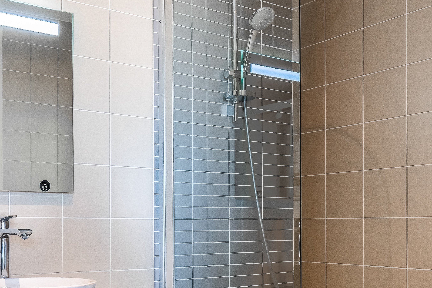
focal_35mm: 48
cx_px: 147
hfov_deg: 40.6
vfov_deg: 27.6
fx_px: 576
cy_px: 221
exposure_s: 1/80
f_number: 5.6
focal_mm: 13.9
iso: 160
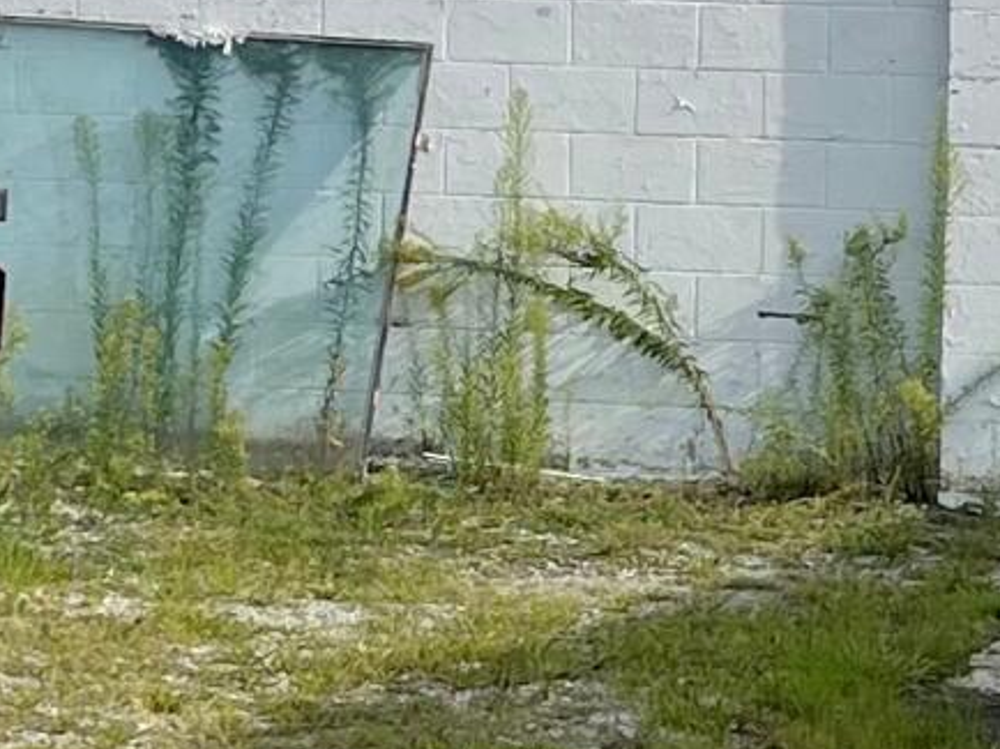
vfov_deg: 8.5
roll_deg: -1.0
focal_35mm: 173
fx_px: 4995
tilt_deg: -1.9
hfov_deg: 11.2
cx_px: 1258
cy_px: 90
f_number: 1.6
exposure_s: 1/3257
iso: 32
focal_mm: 5.1
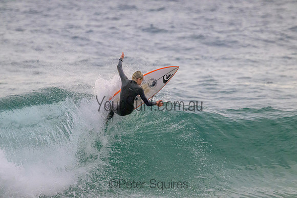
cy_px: 99
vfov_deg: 1.7
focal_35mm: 800
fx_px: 6601
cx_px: 148
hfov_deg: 2.6
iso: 9000
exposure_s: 1/2000
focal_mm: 800
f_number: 11
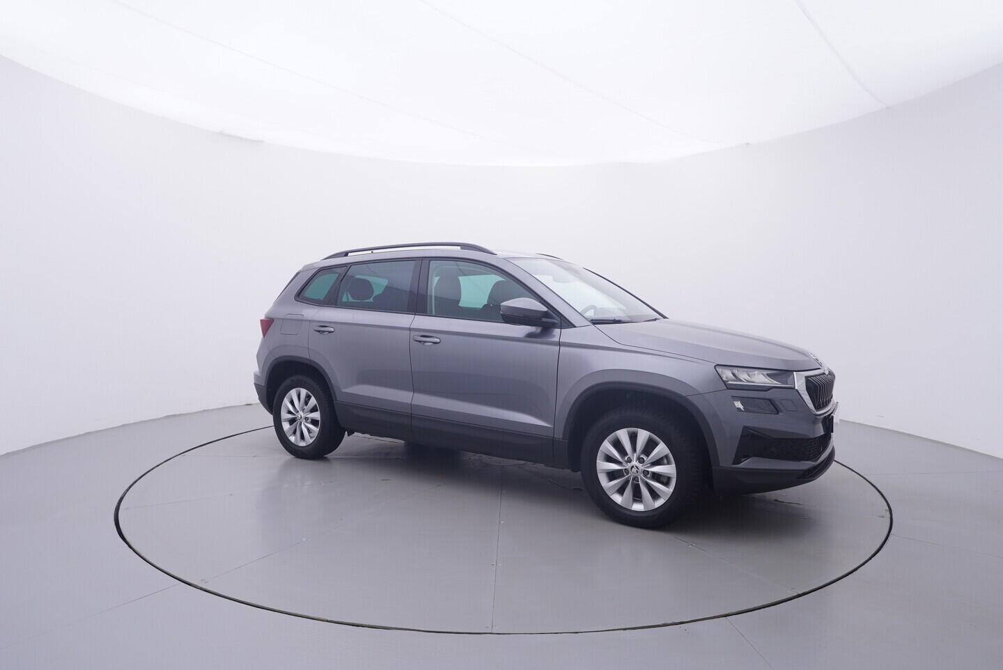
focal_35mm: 22
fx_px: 627
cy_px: 335
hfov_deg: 77.3
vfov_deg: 56.2
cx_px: 502
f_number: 5
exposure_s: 1/80
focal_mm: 15
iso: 200
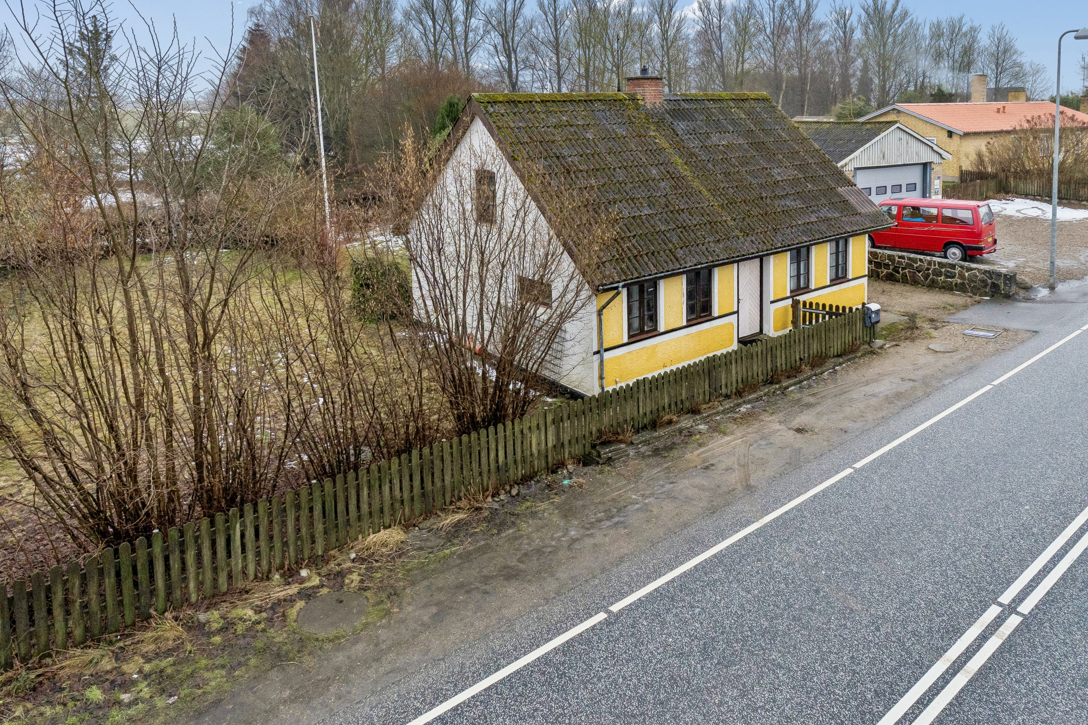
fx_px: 782
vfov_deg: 49.5
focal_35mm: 26
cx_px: 565
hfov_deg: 69.6
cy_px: 299
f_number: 8
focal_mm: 14.5
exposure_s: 1/250
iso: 500
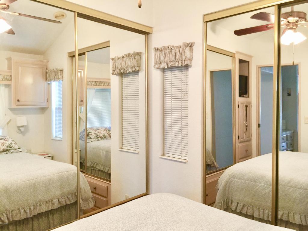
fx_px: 258
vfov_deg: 48.2
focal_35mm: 29
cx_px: 154
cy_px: 116
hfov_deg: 61.7
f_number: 2.2
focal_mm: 4.15
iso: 64
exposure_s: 1/15
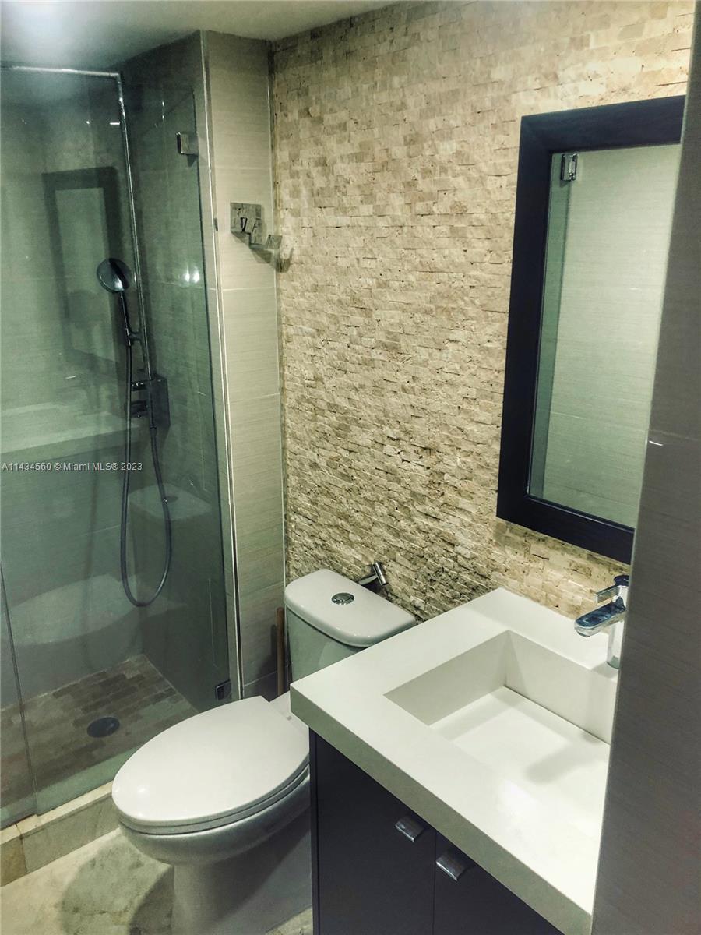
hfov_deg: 49.7
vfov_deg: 63.4
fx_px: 756
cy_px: 468
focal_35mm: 28
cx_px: 350
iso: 50
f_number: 1.8
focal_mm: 4
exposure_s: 1/15
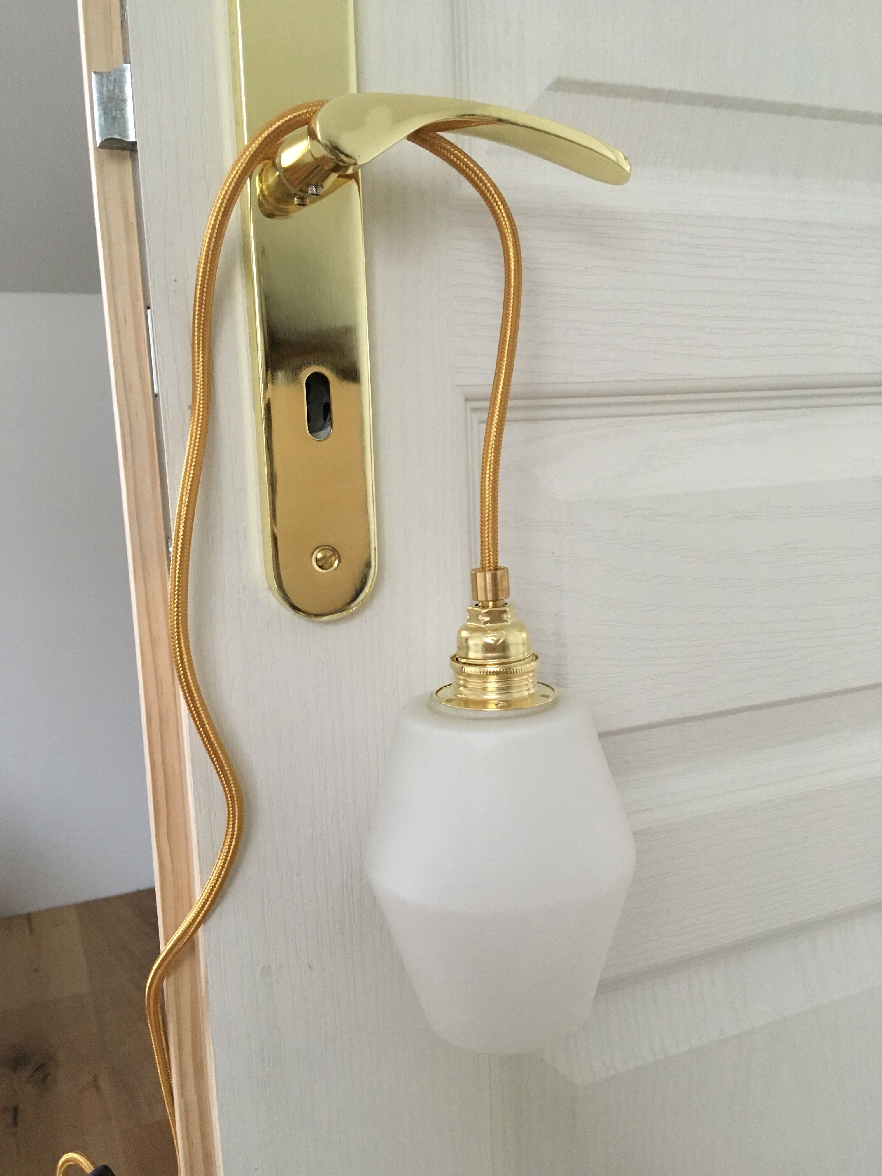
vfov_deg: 61.7
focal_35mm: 29
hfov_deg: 48.2
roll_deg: +1.0
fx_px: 985
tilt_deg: -11.5
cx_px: 441
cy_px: 588
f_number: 2.2
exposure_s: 1/33
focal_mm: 4.15
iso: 200
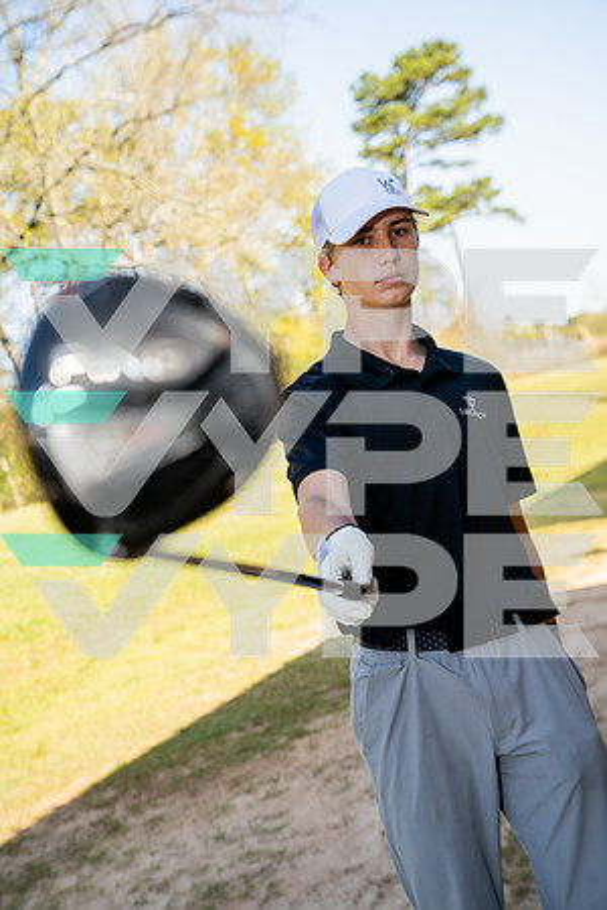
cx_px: 304
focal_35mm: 54
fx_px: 1366
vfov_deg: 36.9
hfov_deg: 25.1
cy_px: 455
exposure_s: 1/250
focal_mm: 54
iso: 100
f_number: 4.5
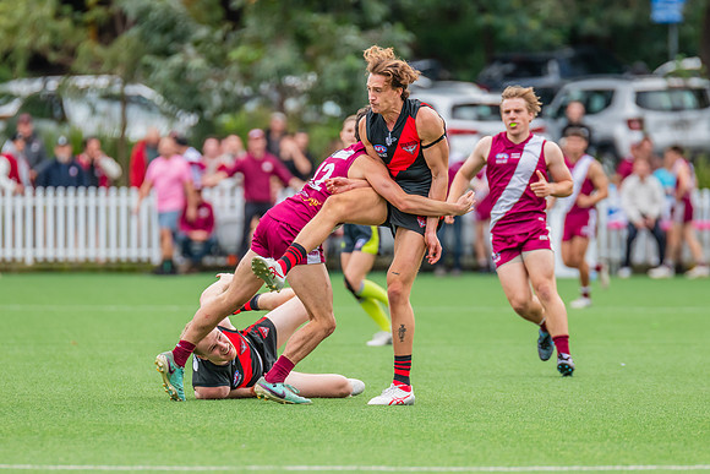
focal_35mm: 472
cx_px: 353
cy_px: 225
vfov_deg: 2.9
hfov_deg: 4.4
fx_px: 9318
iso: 800
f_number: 5
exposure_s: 1/1250
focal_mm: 380
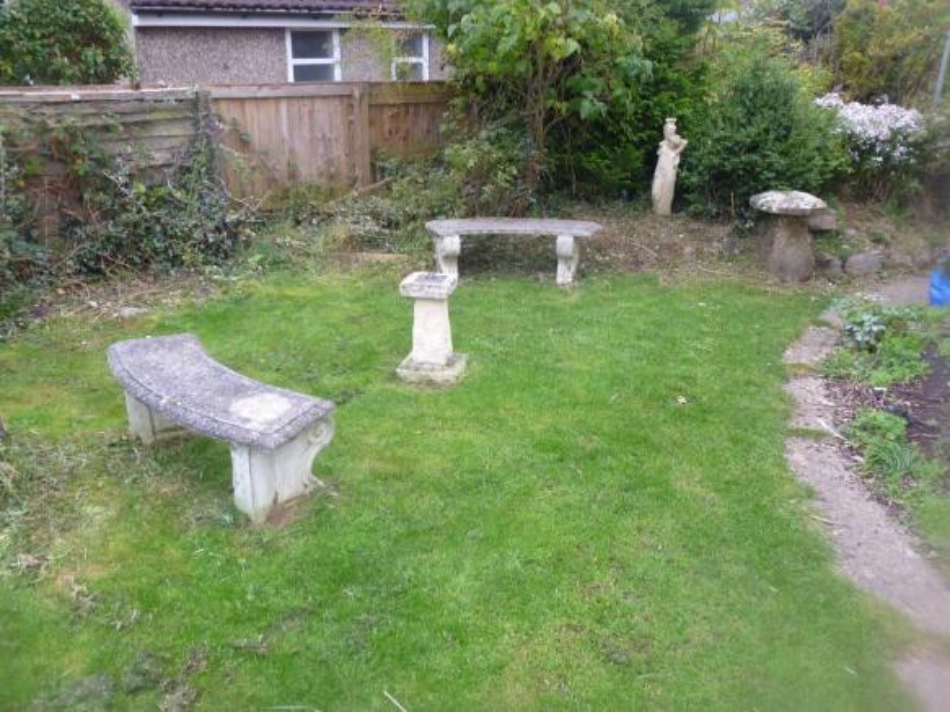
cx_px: 475
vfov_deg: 49.7
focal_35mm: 28
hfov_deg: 63.5
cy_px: 356
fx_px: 768
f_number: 3.3
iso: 125
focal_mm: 5
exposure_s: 1/30
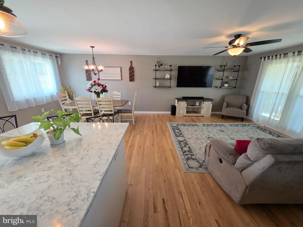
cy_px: 114
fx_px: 114
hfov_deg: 106.2
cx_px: 152
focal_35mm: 13
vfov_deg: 89.9
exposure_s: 1/60
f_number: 1.9
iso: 160
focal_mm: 2.2
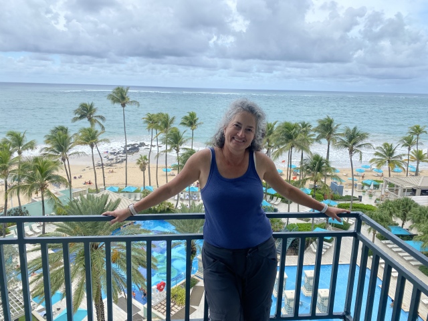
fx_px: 321
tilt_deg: -12.0
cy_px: 160
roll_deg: -1.3
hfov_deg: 67.3
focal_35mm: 26
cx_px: 214
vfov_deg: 53.1
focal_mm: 4.25
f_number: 1.8
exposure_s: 1/990
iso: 32
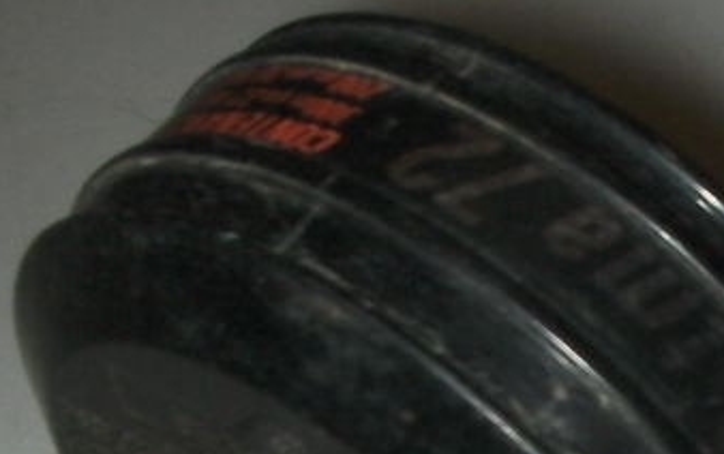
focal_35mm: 119
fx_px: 2350
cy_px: 664
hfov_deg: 16.9
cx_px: 825
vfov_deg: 10.7
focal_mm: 6.3
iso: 200
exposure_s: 1/30
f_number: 5.6
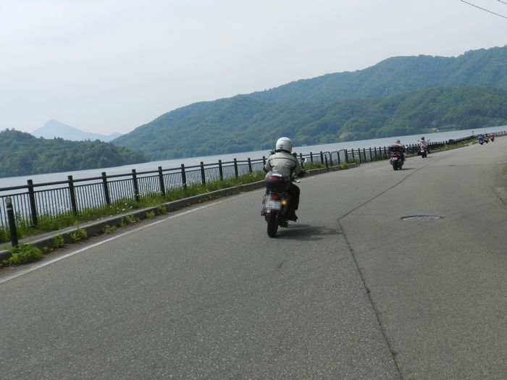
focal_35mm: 46
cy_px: 190
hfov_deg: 41.2
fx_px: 674
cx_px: 254
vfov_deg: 31.5
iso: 160
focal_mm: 8.1
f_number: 5
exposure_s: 1/800
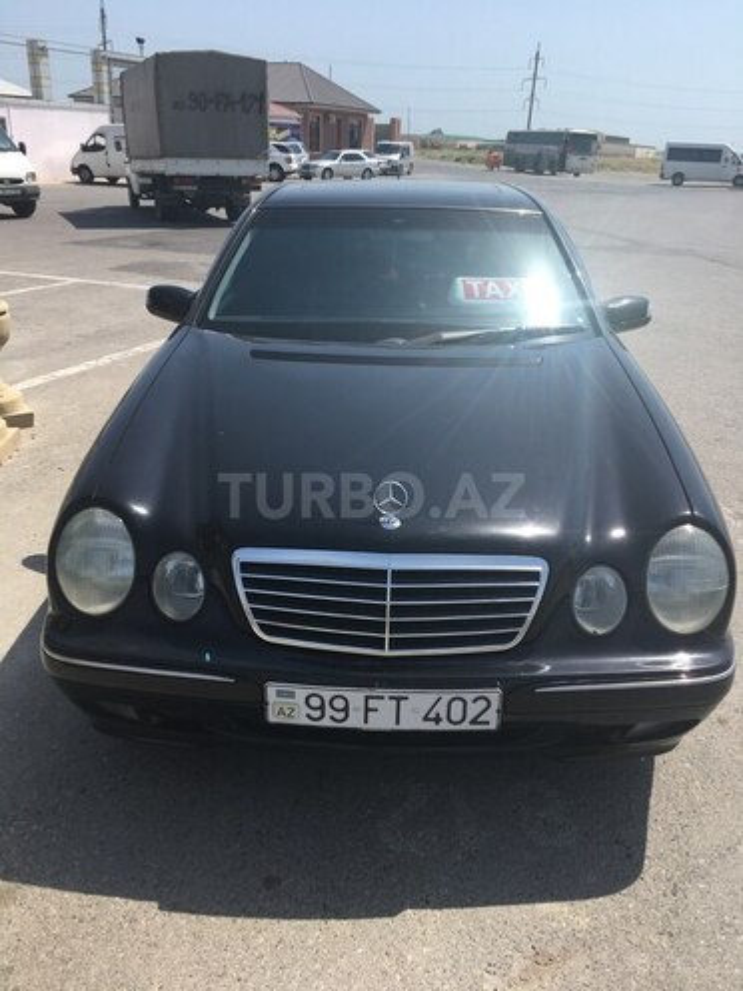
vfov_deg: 61.7
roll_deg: -0.2
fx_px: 830
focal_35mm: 29
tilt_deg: -25.6
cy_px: 496
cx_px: 372
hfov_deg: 48.2
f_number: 2.2
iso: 25
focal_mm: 4.15
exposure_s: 1/1789
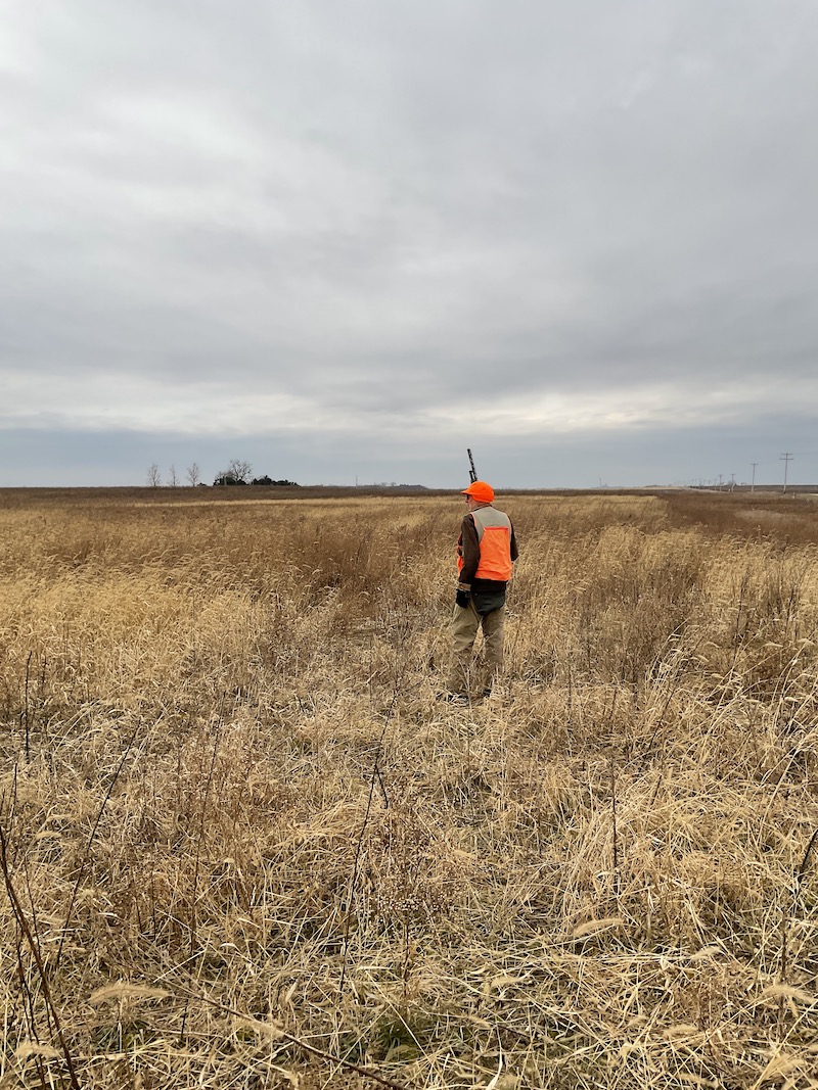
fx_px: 914
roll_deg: -0.1
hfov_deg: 48.2
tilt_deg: -3.9
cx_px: 409
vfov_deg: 61.7
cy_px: 545
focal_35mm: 29
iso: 16
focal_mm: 3
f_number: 1.8
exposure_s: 1/1168
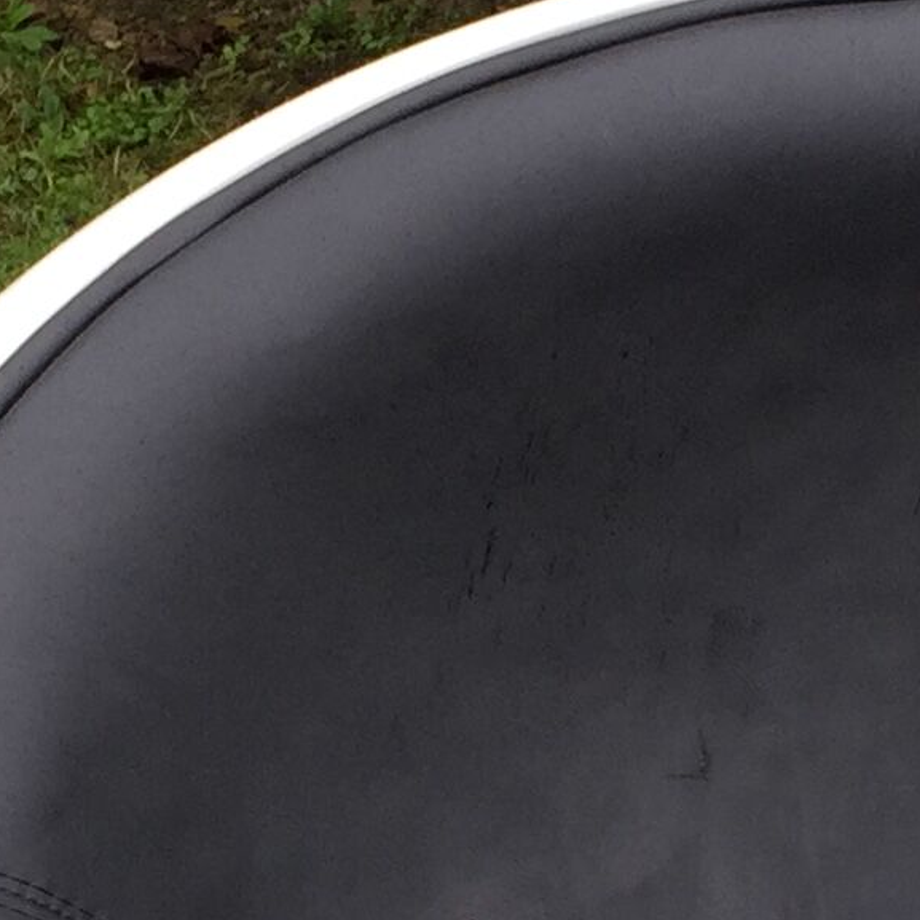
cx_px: 797
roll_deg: -0.6
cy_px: 1166
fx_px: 4360
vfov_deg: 11.7
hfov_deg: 12.0
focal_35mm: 145
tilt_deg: -32.5
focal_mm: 4.15
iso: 32
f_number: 2.2
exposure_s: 1/50
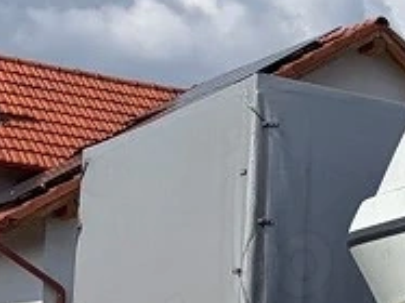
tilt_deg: +3.3
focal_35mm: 139
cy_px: 420
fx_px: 1625
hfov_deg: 12.5
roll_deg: +0.3
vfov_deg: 10.4
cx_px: 806
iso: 64
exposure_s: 1/7813
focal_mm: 5.96
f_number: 1.6
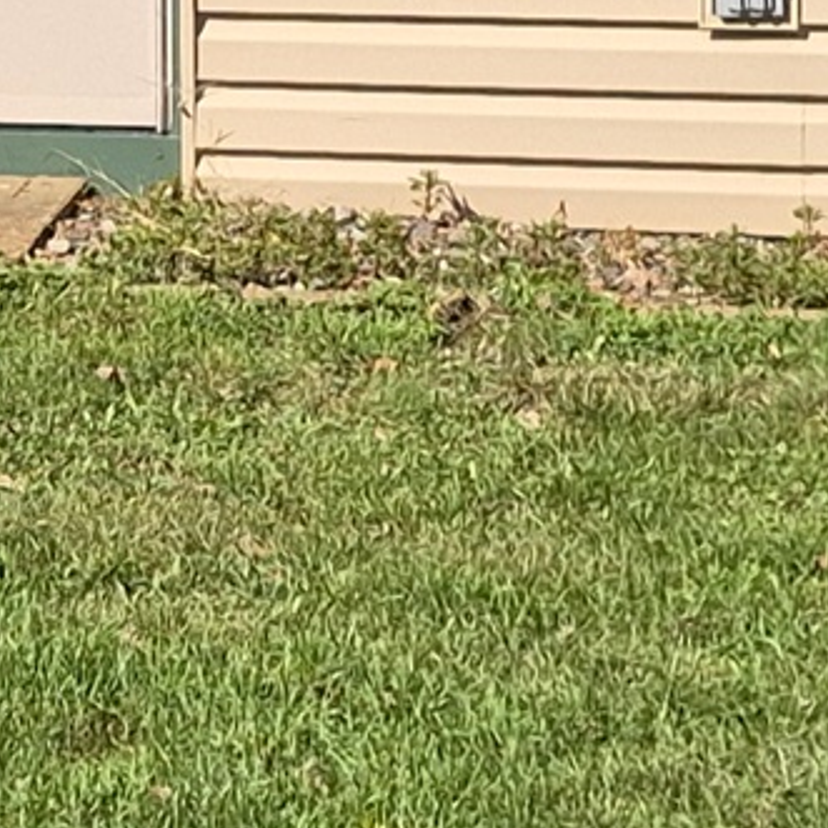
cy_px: -520
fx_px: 4979
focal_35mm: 184
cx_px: -358
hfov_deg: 9.3
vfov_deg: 9.2
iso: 80
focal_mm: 5.4
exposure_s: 1/4928
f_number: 1.8
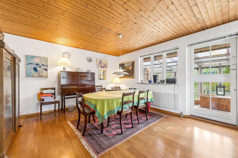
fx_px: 93
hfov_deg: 104.3
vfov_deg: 81.2
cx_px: 119
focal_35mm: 14
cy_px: 79
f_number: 9
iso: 320
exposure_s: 1/8
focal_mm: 14
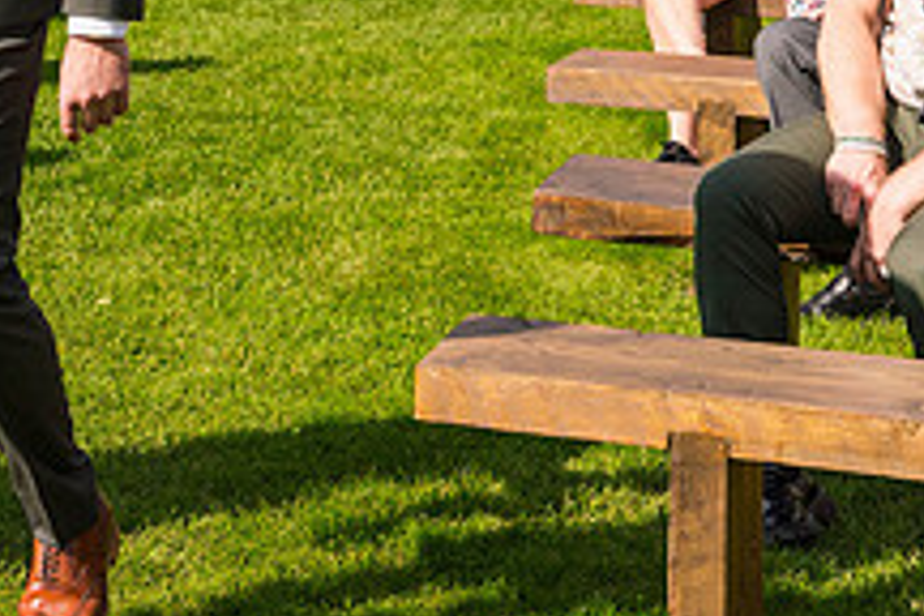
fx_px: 3465
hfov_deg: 14.2
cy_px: -188
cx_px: -452
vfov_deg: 10.0
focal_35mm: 135
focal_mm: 36
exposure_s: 1/3200
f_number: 4
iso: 400
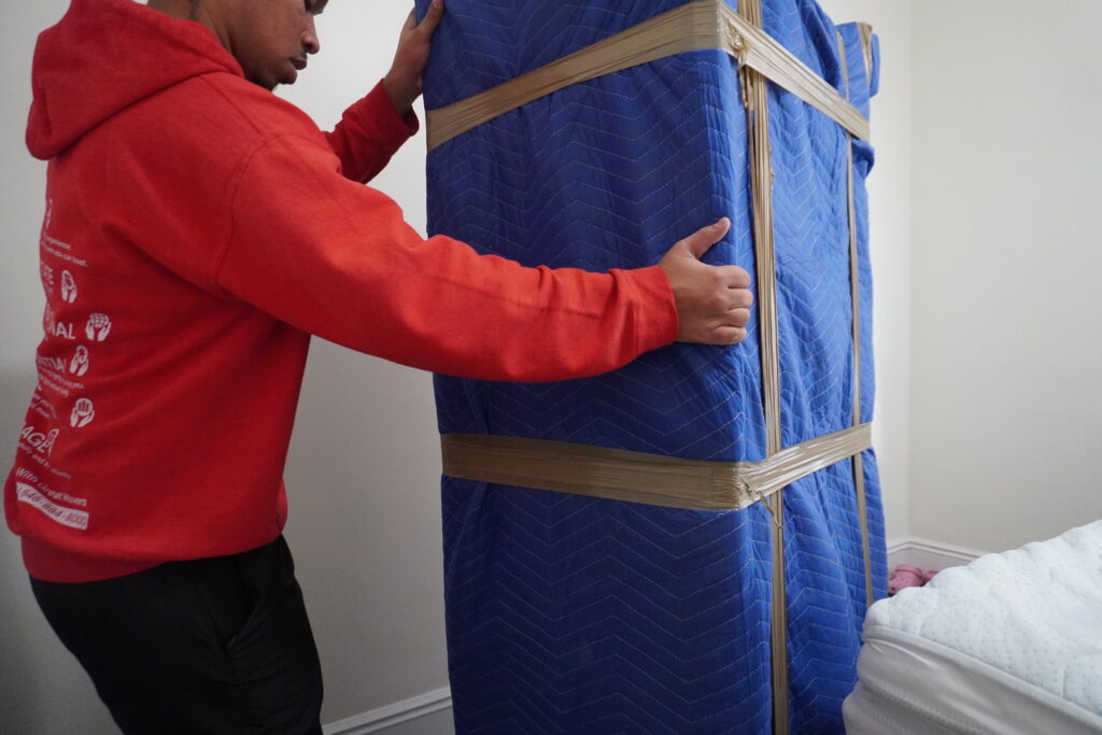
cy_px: 368
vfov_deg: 53.1
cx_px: 551
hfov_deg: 73.7
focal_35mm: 24
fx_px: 735
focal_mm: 16
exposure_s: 1/160
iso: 4000
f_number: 3.5
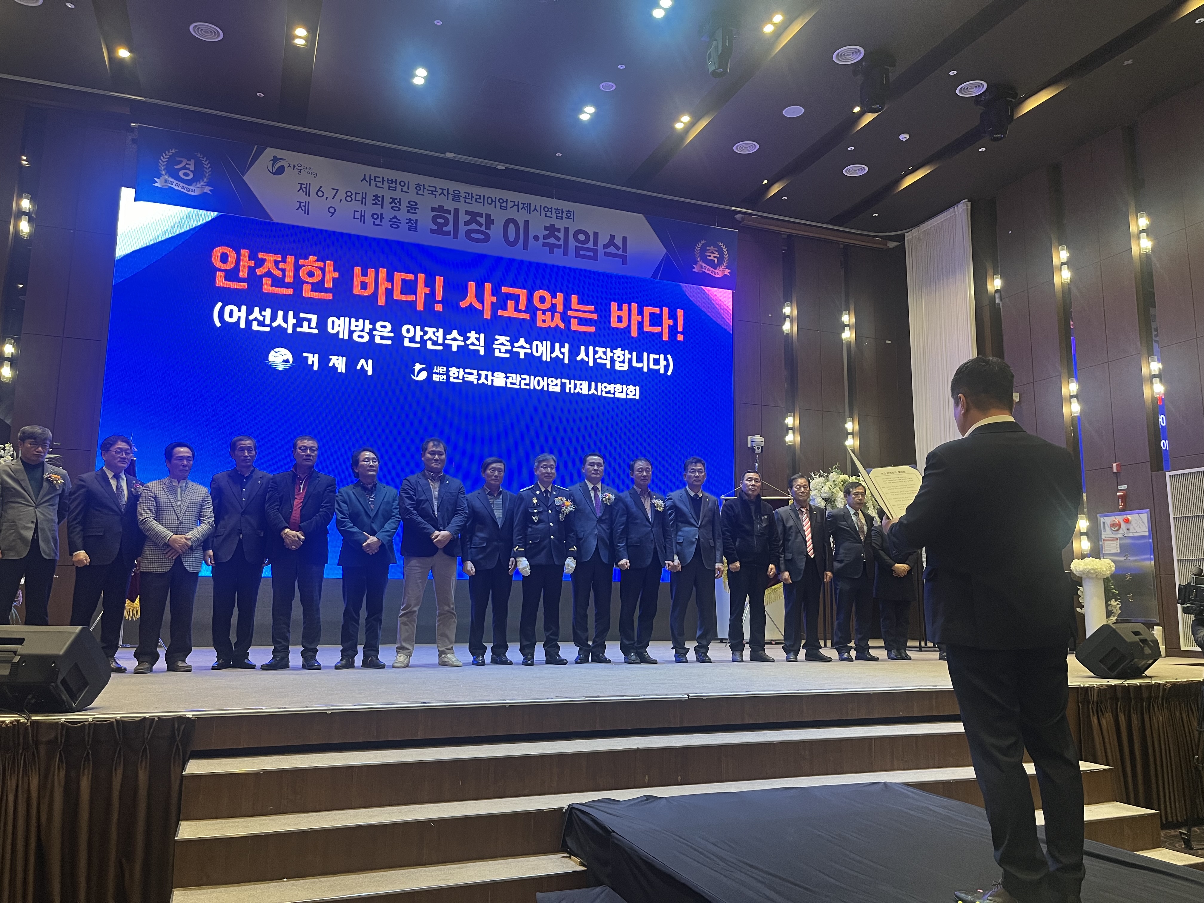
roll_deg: -0.5
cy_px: 452
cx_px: 602
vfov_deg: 53.1
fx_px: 904
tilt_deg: +9.6
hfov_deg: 67.3
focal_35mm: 26
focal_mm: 5.1
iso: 250
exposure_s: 1/60
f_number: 1.6
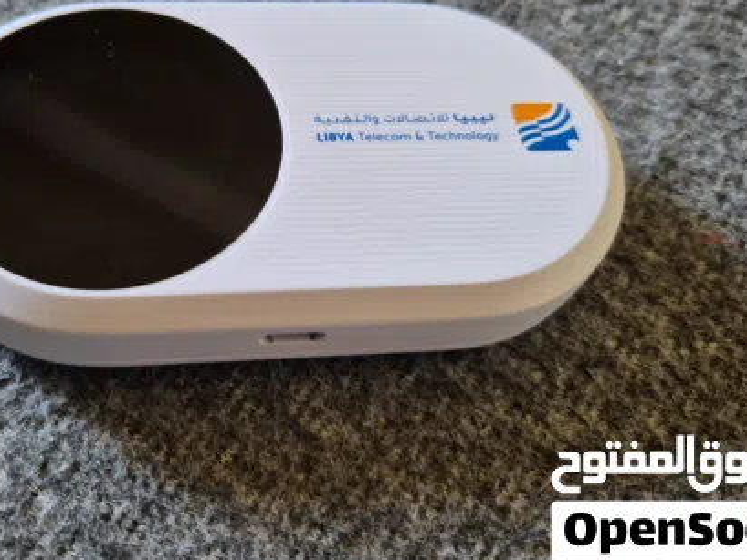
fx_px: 777
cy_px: 171
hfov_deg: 50.8
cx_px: 276
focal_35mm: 36
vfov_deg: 39.1
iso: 1000
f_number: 1.8
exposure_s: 1/120
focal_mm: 5.4
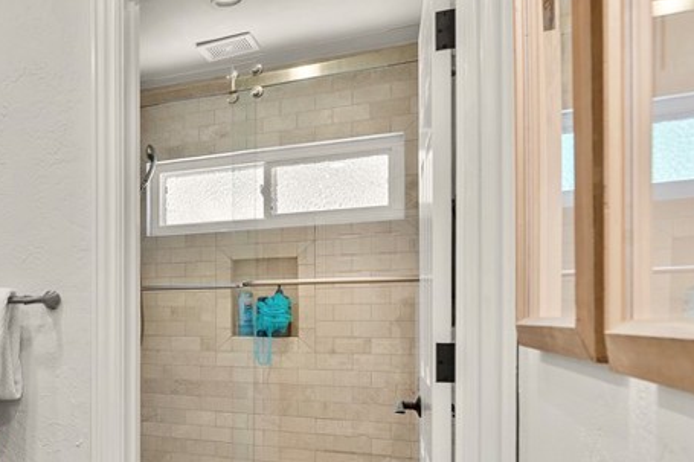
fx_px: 694
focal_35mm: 36
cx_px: -58
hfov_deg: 42.5
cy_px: 326
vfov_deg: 36.3
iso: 200
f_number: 8
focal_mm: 16
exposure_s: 1/5
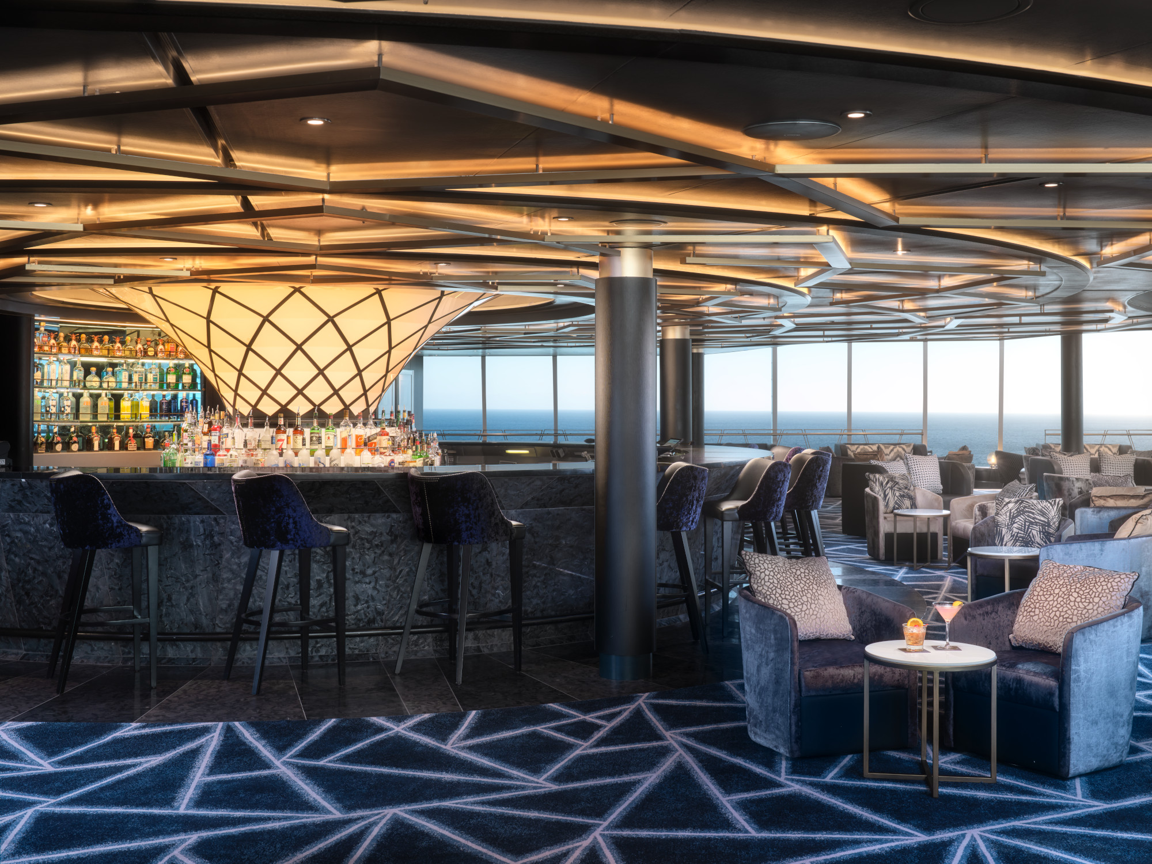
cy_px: 432
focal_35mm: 40
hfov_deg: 46.8
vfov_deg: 36.0
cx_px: 576
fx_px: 1331
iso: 100
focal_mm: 50
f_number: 11
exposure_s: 1/8
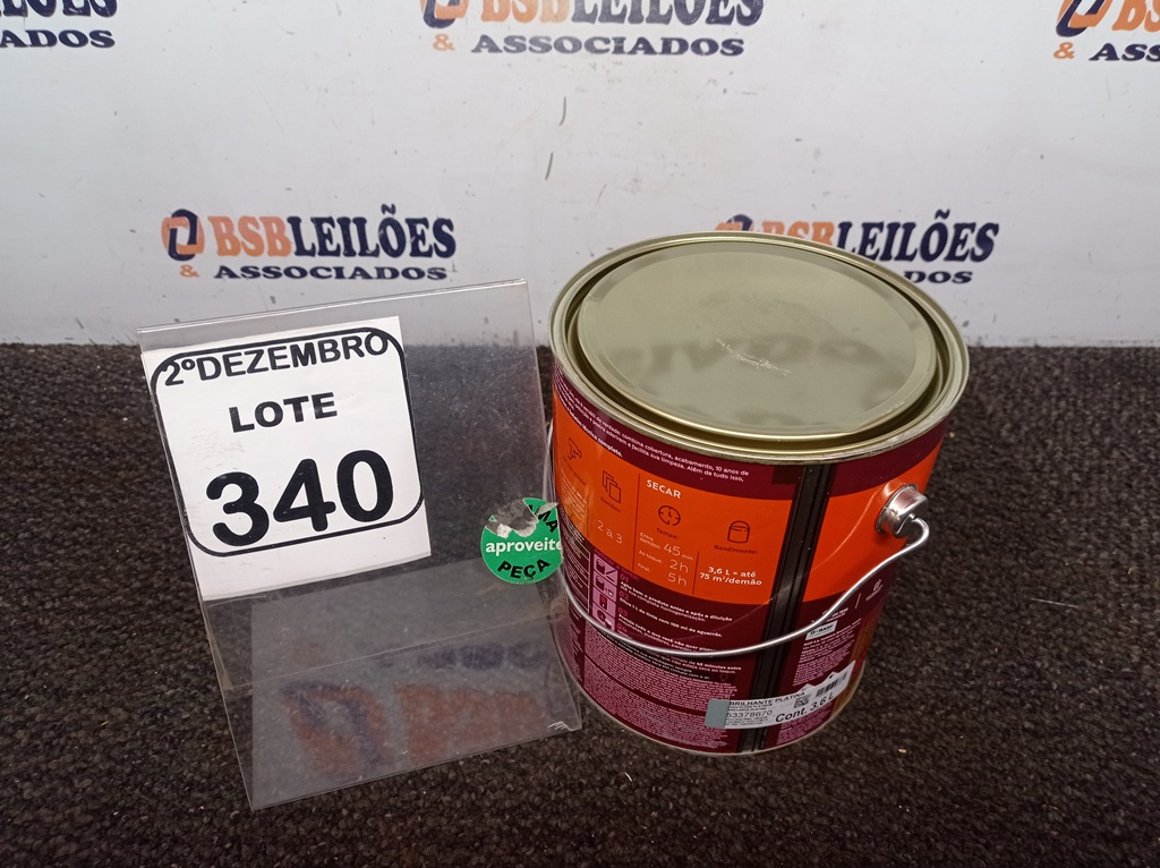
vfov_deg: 49.7
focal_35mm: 28
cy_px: 434
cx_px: 580
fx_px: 937
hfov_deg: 63.5
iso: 222
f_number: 1.79
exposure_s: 1/60
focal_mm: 4.7
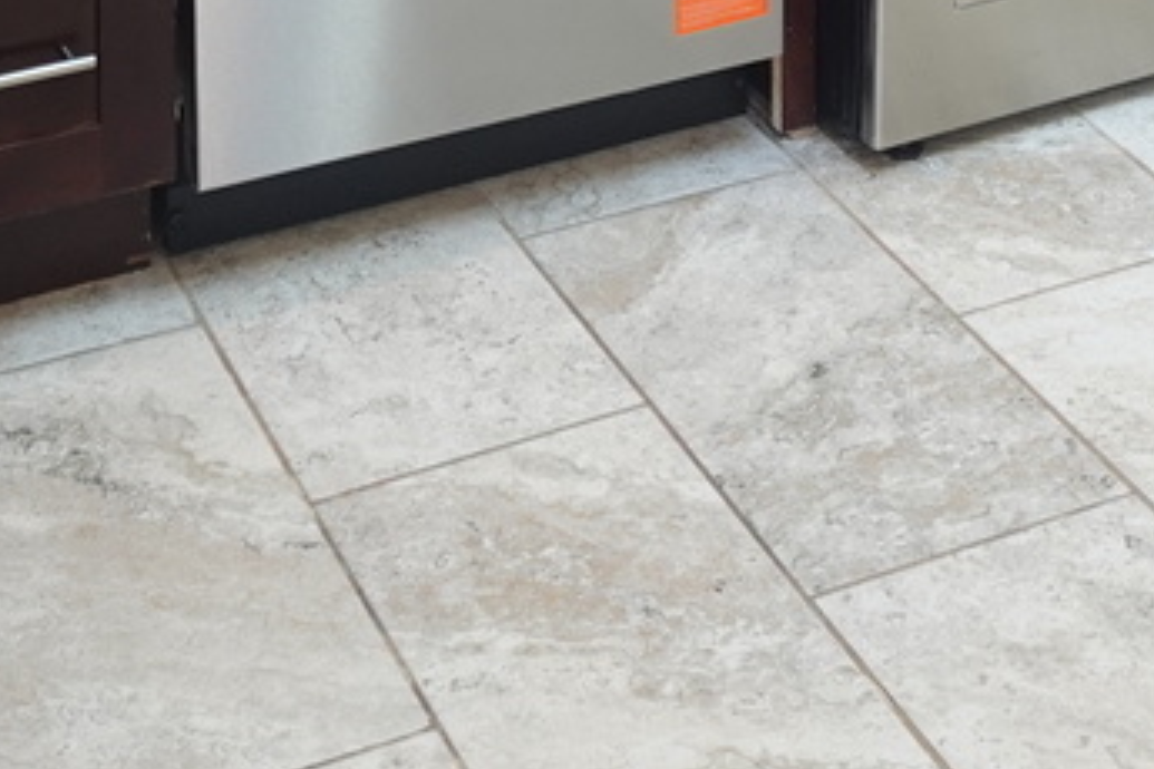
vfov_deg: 12.2
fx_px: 3013
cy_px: -953
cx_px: 860
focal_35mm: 94
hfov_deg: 21.5
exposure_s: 1/80
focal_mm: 7.6
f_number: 2
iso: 160
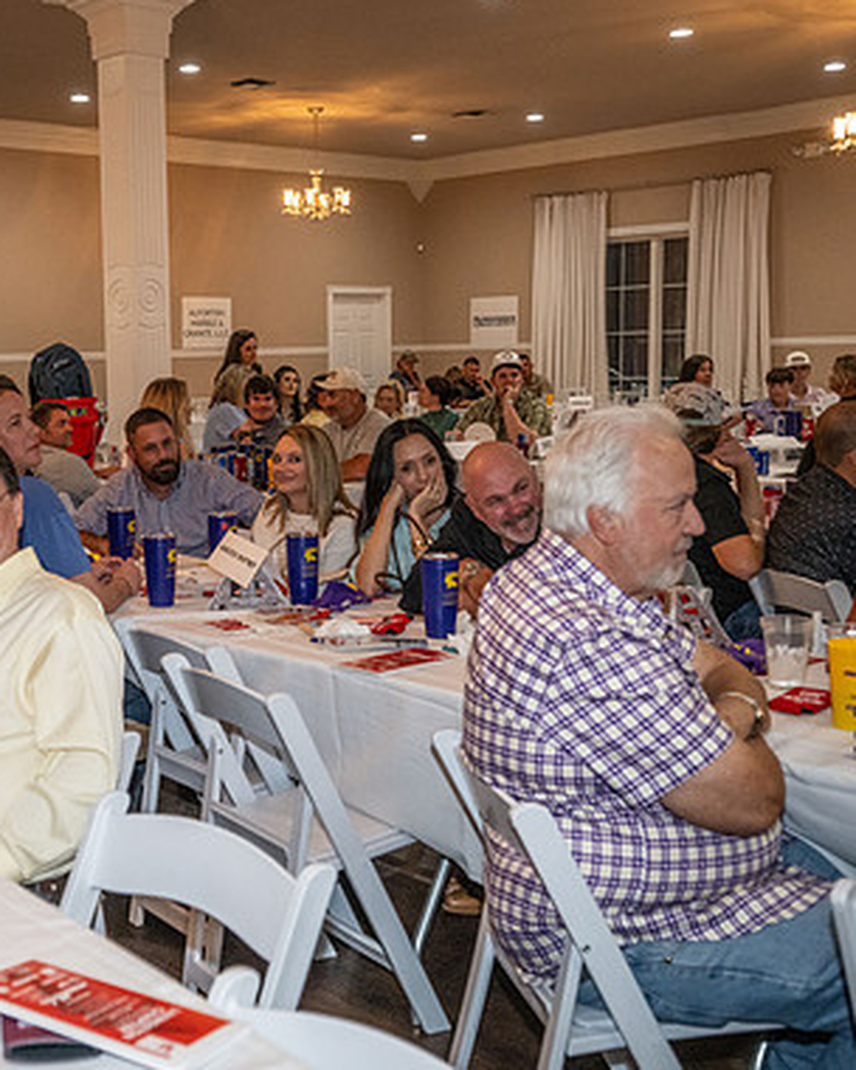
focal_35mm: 43
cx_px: 191
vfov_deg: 42.9
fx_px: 1362
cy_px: 534
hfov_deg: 34.0
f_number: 4
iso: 3200
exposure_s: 1/200
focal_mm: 30
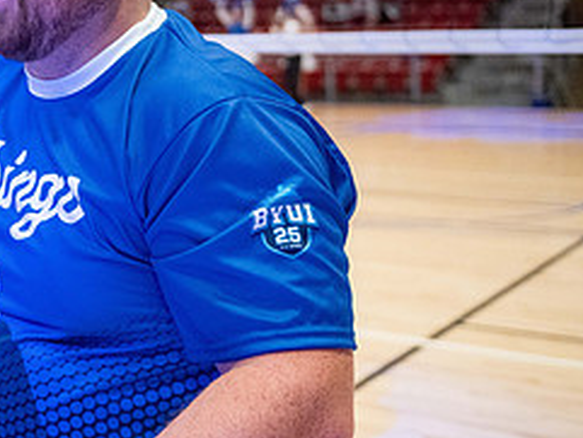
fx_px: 1247
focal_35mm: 74
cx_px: -68
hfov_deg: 24.4
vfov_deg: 19.7
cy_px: 83
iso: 6400
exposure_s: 1/640
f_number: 2.8
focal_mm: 32
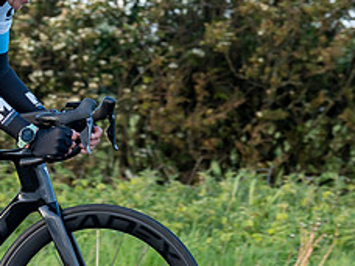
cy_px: 25
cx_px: 159
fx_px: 2933
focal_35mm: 286
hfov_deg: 6.9
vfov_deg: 5.2
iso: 800
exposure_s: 1/1000
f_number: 3.5
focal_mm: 80
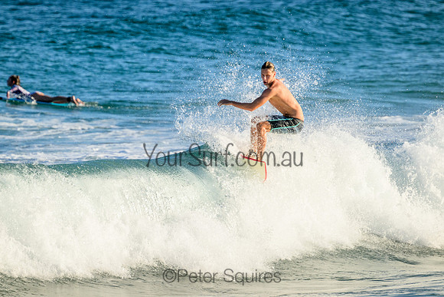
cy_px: 148
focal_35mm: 800
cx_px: 222
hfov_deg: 2.6
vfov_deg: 1.7
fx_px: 9869
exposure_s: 1/2000
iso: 1100
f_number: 11
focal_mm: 800
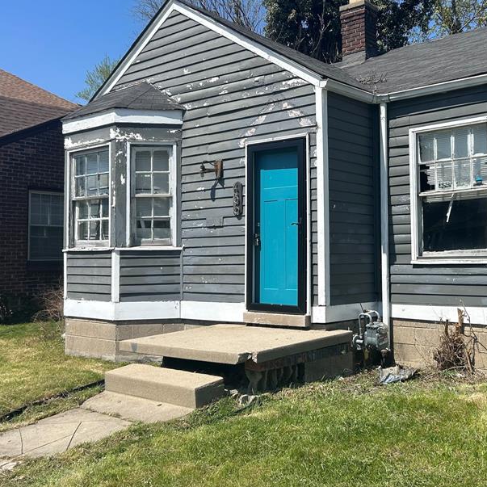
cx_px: 348
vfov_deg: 42.8
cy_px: 233
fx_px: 621
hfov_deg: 41.9
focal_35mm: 39
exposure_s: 1/3968
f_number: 1.5
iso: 50
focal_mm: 5.7
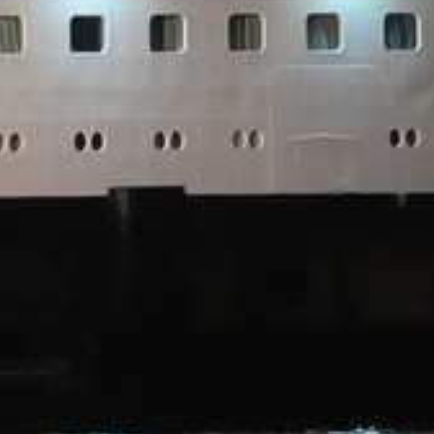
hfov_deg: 0.8
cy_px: -398
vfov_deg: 0.8
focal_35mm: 2073
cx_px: 328
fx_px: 29405
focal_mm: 400
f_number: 5.6
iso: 6400
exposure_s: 1/320
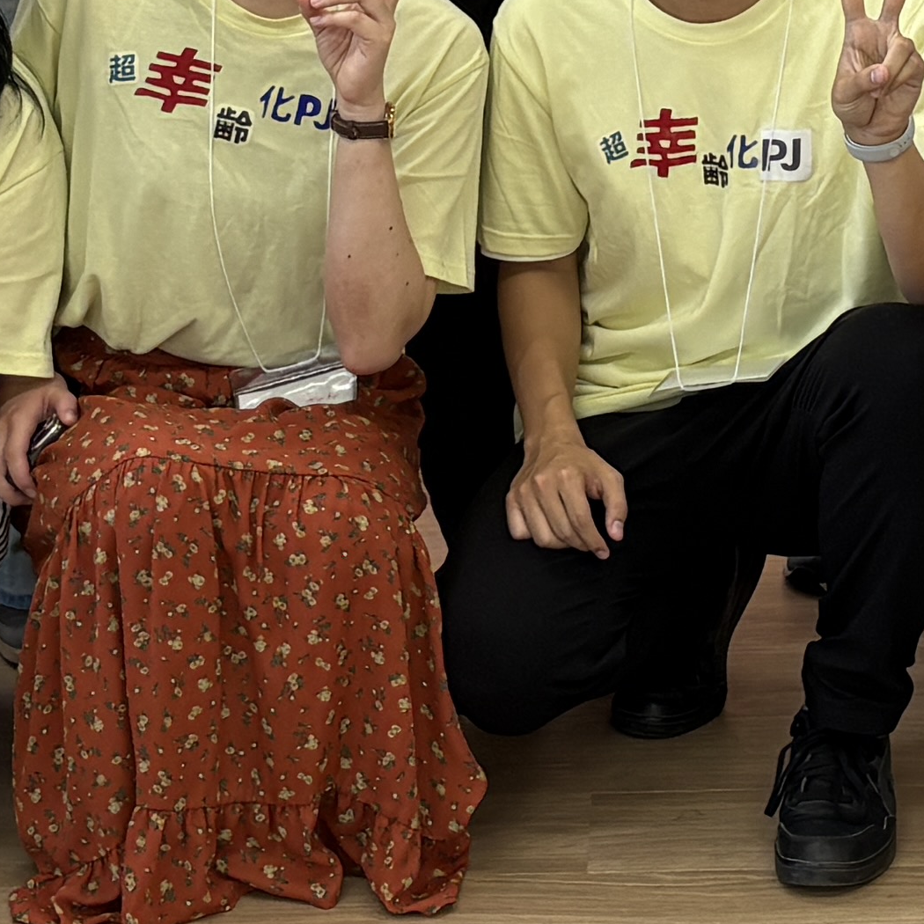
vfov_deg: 13.7
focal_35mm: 125
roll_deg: +1.4
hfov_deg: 13.9
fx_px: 3775
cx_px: 784
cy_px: -47
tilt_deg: -10.5
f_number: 1.6
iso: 125
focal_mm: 5.96
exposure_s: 1/120
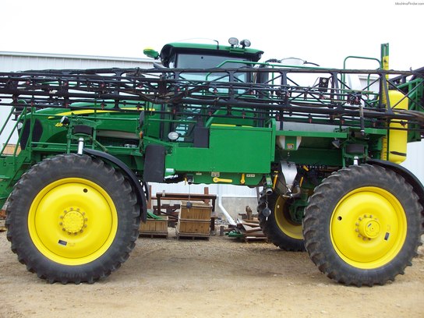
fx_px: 416
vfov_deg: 41.8
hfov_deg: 54.0
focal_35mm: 34
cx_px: 212
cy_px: 159
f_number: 2.8
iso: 80
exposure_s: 1/230
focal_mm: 5.7
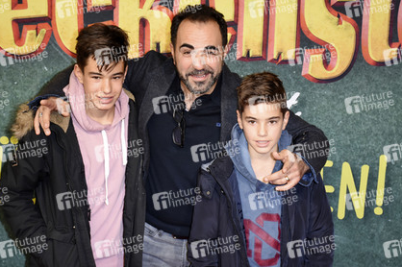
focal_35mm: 97
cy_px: 127
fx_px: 1082
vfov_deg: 14.1
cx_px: 190
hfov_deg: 21.0
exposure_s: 1/160
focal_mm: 60
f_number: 6.3
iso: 1000
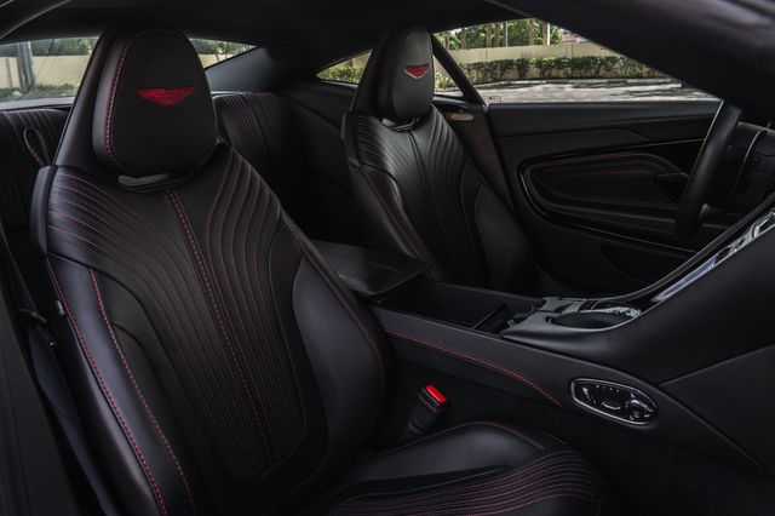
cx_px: 387
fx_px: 624
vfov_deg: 44.7
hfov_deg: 63.7
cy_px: 209
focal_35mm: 29
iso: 200
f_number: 8
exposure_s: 1/20
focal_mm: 24
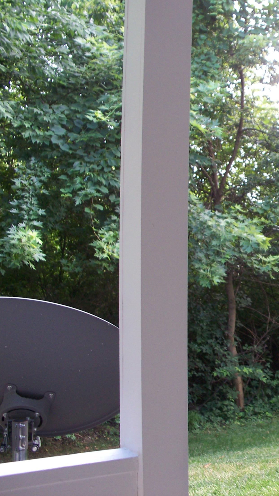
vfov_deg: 39.2
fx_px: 697
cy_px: 246
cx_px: 329
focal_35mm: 53
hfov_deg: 21.2
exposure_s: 1/60
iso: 160
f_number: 2.8
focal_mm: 7.54
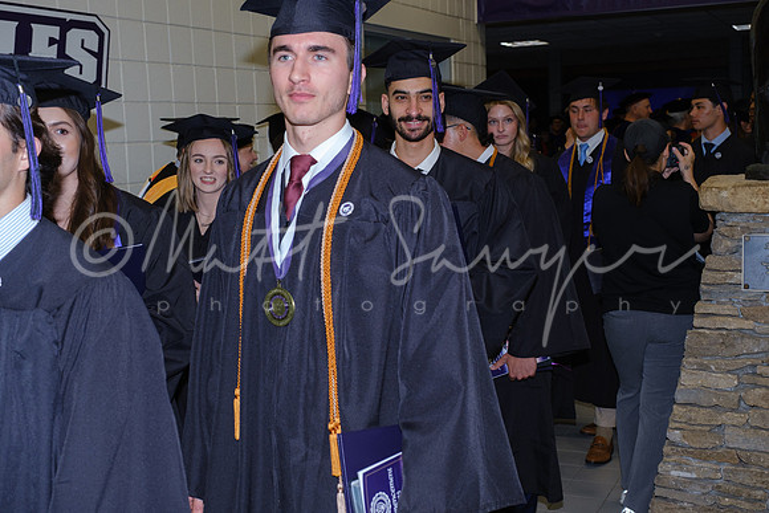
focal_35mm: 45
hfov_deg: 43.6
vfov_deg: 29.9
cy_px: 256
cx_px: 384
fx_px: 961
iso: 1250
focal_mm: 30.2
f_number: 4
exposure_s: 1/250
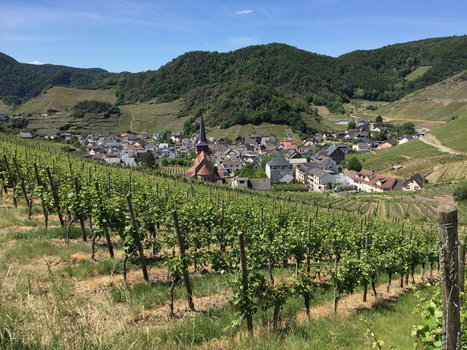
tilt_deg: -11.2
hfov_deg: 61.7
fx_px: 391
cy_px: 175
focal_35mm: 29
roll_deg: +0.5
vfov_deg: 48.2
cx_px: 234
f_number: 2.2
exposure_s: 1/1582
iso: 32
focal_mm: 4.15
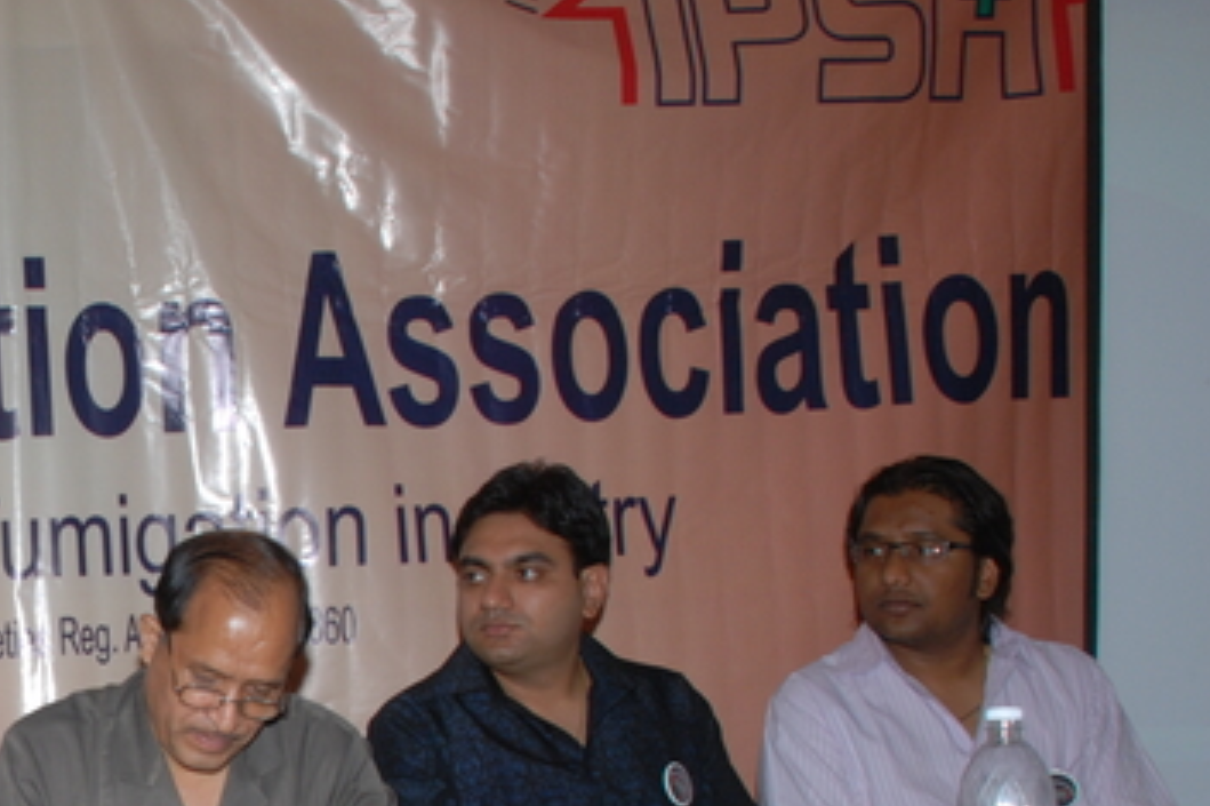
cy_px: 816
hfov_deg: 25.2
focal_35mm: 75
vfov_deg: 17.7
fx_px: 2520
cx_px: -106
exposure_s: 1/125
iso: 200
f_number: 9
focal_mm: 22
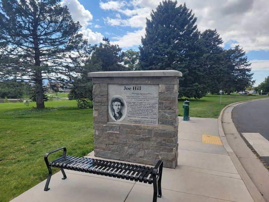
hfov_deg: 67.3
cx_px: 134
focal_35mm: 26
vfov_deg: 53.1
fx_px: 202
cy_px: 101
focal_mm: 5.4
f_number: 1.8
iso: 40
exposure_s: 1/1542
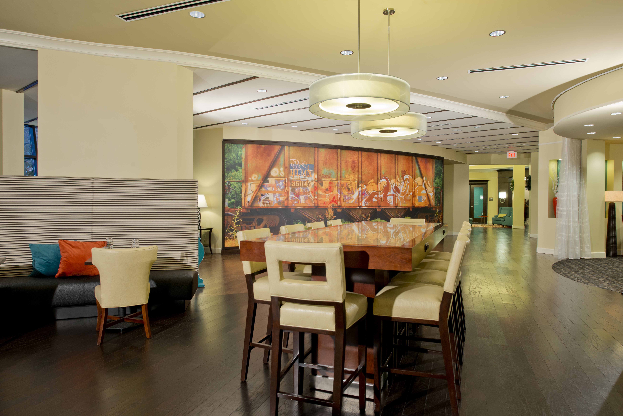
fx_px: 415
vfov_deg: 53.2
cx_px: 312
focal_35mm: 24
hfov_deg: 73.7
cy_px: 208
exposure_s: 1/1.67
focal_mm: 24
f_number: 10
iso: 200
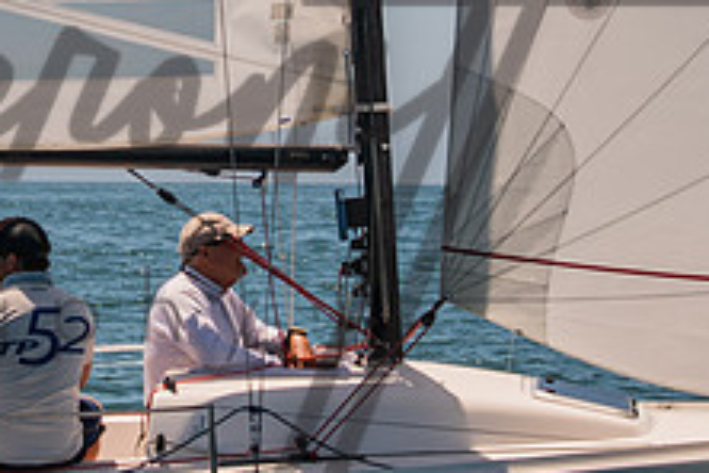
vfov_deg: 6.4
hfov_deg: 9.5
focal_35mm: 216
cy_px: 75
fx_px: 4254
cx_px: 118
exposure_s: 1/400
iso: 100
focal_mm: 55
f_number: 5.6
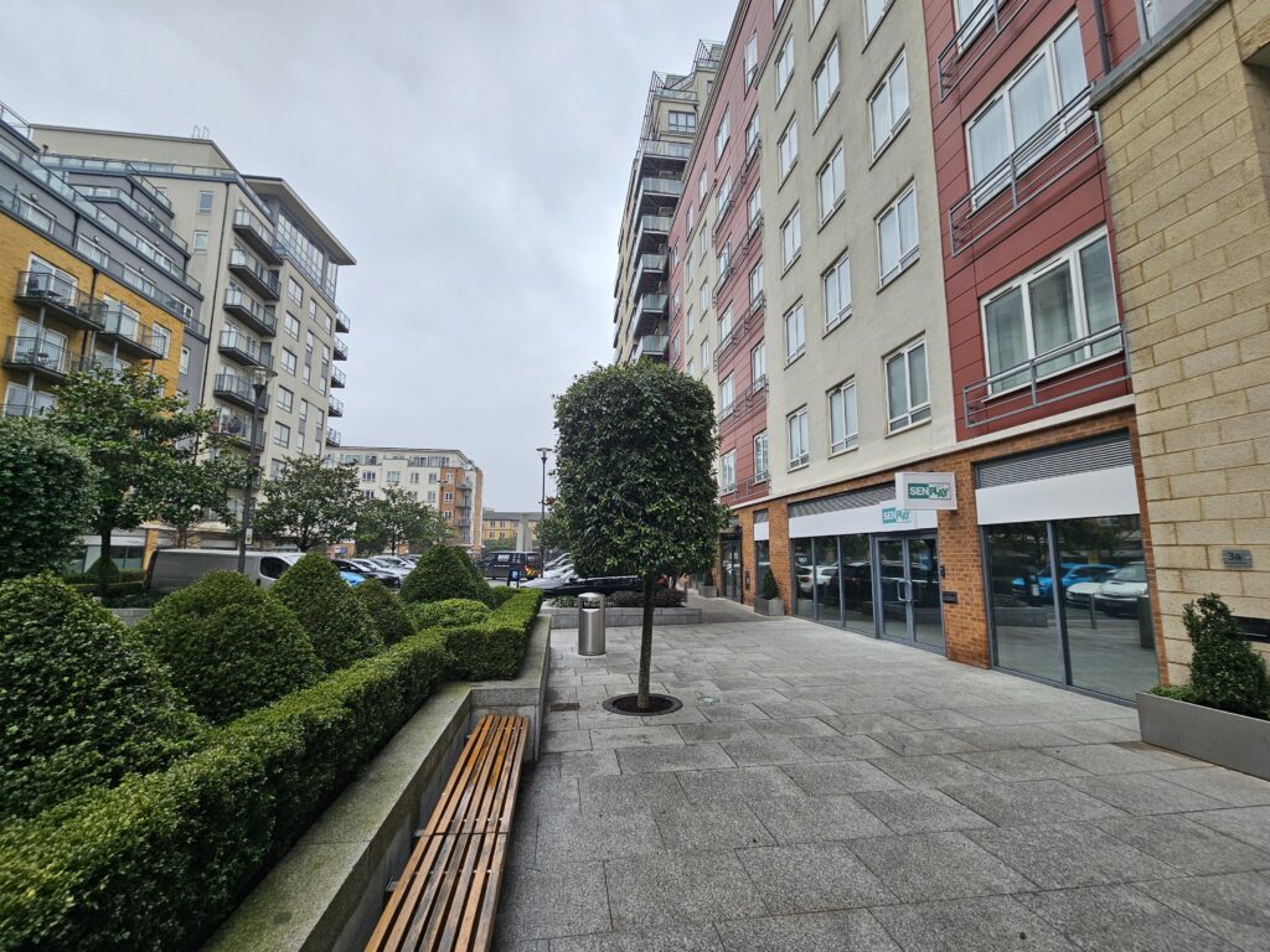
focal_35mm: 13
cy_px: 476
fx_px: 477
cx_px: 635
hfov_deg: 106.2
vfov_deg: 89.9
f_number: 2.2
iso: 50
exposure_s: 1/311
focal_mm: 2.2
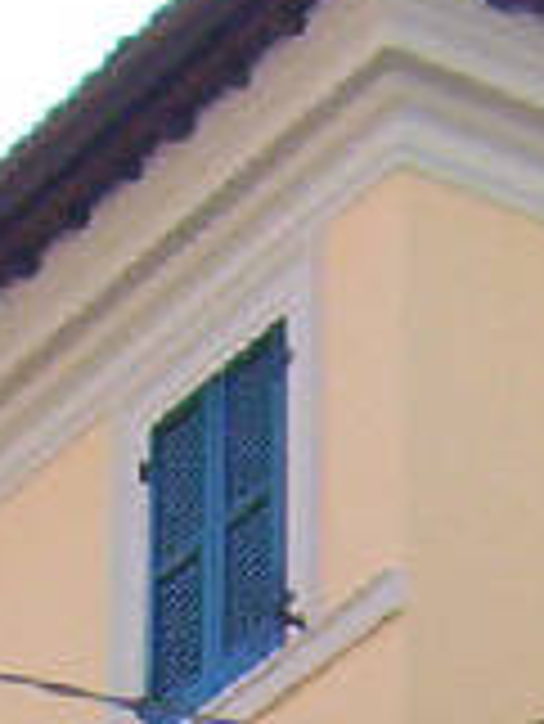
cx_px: 472
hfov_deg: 5.6
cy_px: 2199
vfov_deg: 6.8
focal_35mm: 264
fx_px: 5524
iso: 100
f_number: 2.76
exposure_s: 1/864
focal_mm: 5.54
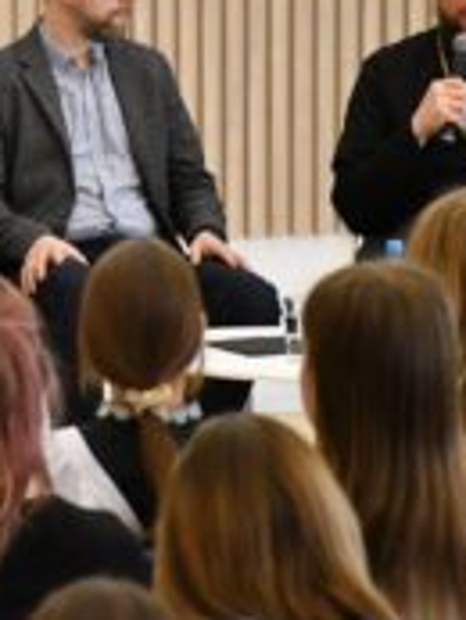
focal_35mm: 355
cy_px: 147
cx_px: -22
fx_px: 6364
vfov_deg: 5.6
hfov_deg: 4.2
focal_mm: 95
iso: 10000
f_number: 5.3
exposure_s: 1/500
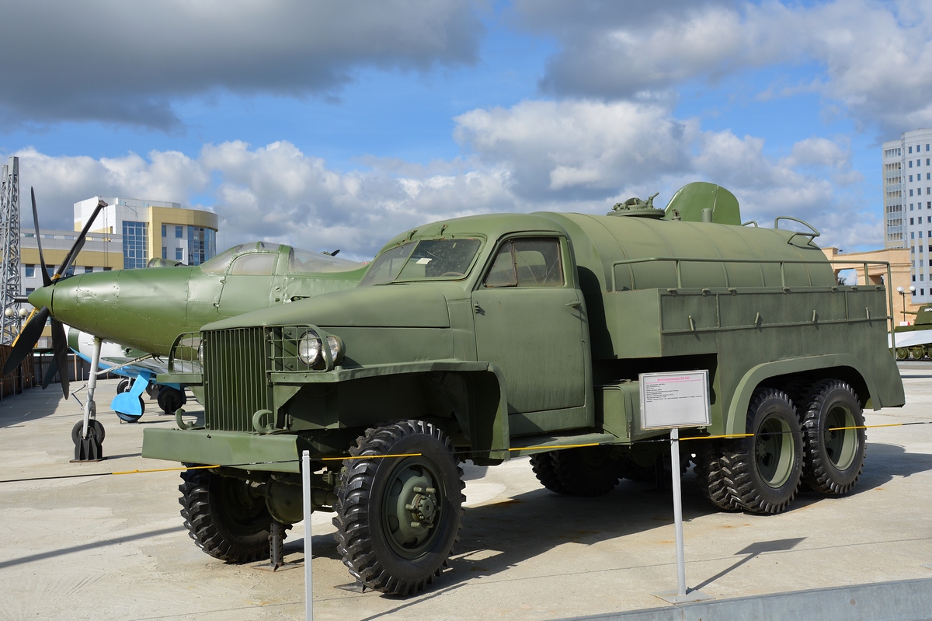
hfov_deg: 49.6
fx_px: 1009
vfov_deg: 34.2
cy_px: 310
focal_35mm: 39
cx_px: 466
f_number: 9
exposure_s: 1/320
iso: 100
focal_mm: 26
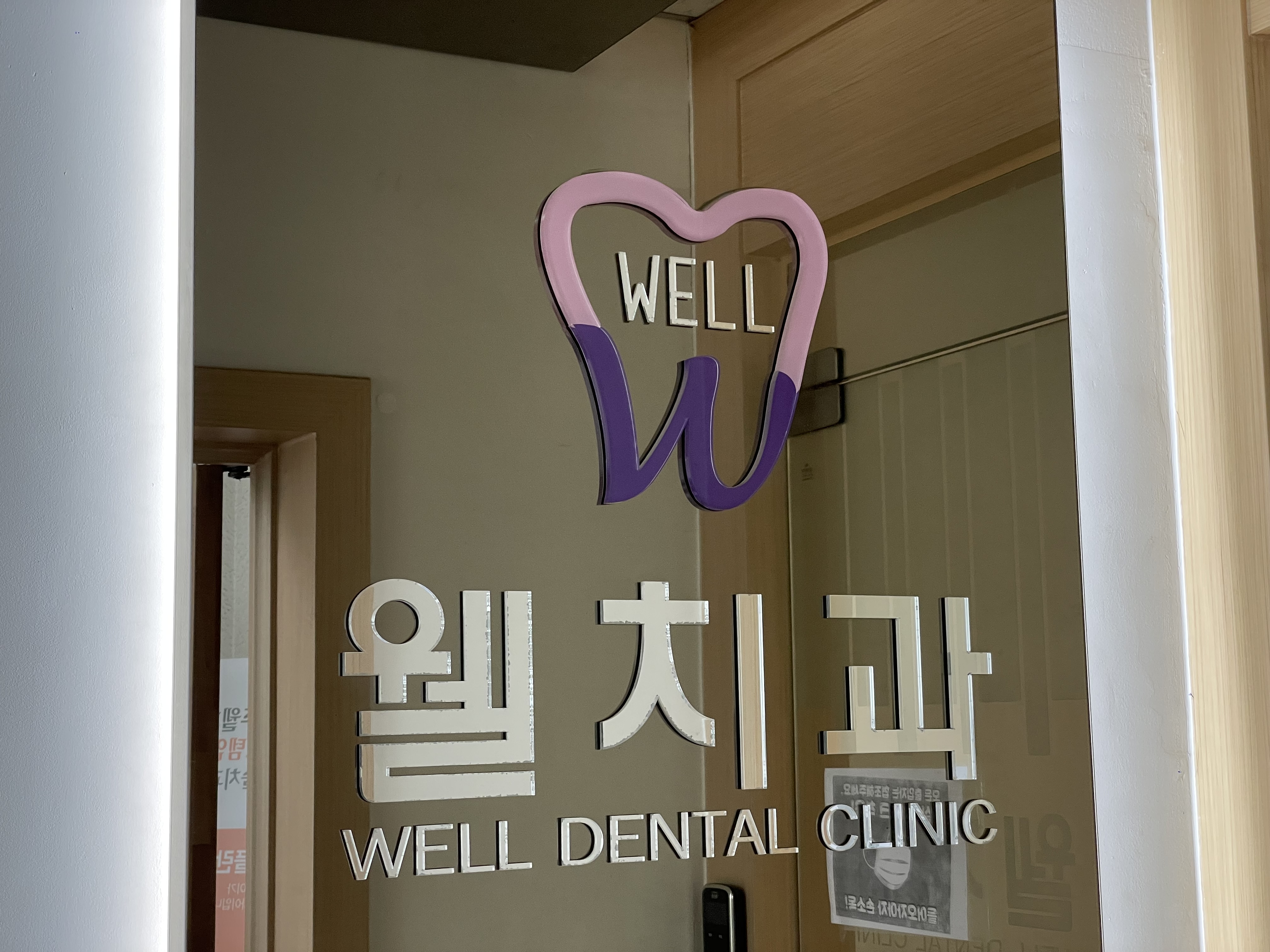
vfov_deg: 28.0
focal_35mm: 52
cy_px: 476
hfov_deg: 36.8
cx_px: 635
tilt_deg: +8.7
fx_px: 1908
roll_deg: +0.8
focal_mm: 6
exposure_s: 1/120
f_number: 2
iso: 125
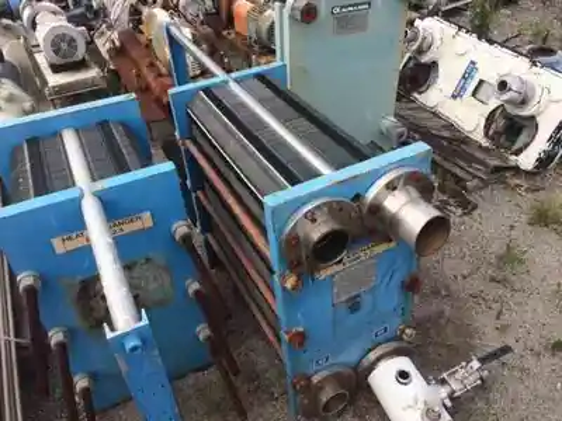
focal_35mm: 29
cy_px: 210
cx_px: 281
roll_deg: +1.8
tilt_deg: -41.7
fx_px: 471
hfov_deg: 61.7
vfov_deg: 48.2
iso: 32
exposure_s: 1/1368
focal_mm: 4.15
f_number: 2.2
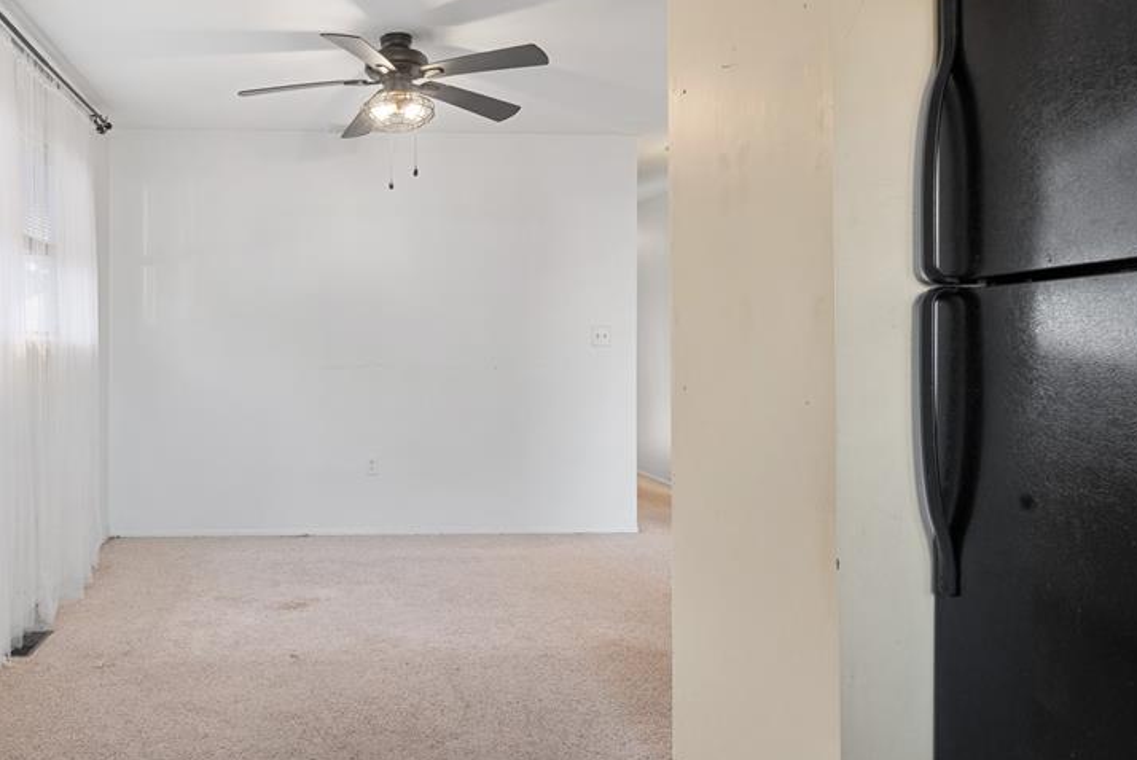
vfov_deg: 31.2
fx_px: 1359
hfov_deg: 44.7
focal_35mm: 43
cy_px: 378
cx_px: 369
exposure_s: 1/5
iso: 320
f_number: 9
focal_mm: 30
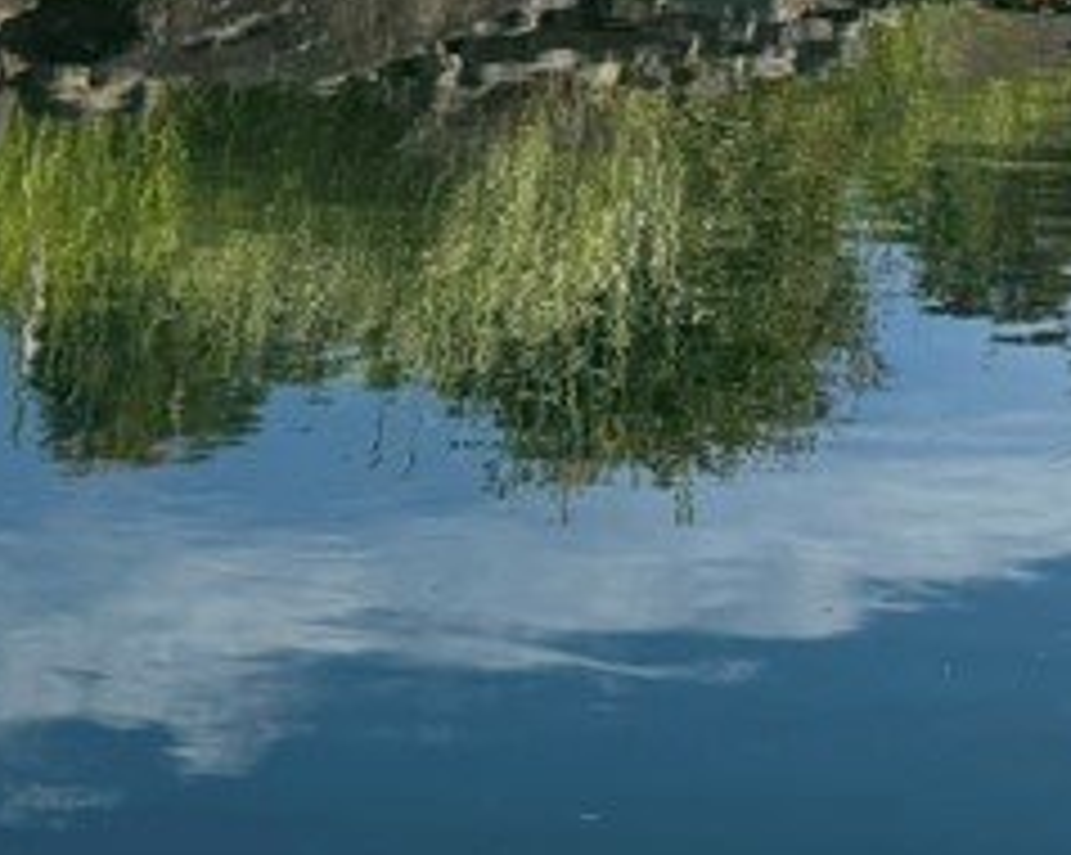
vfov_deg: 14.0
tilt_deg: +0.1
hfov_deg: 18.6
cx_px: 1048
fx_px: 3199
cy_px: -536
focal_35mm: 101
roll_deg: -0.5
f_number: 1.78
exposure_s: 1/2801
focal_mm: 6.76
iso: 80
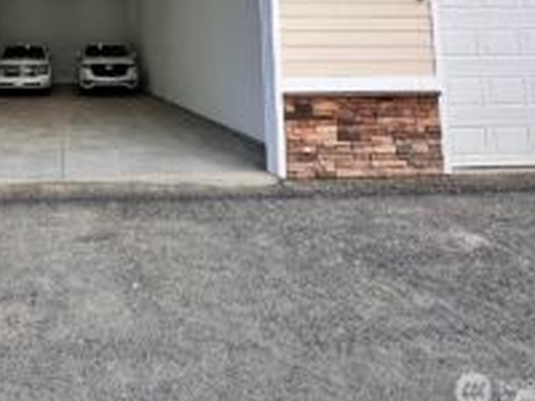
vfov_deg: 43.8
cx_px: 94
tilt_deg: +4.5
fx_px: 433
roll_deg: -0.2
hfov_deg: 57.8
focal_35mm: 28
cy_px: 16
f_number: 2.2
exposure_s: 1/207
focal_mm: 2.22
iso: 40
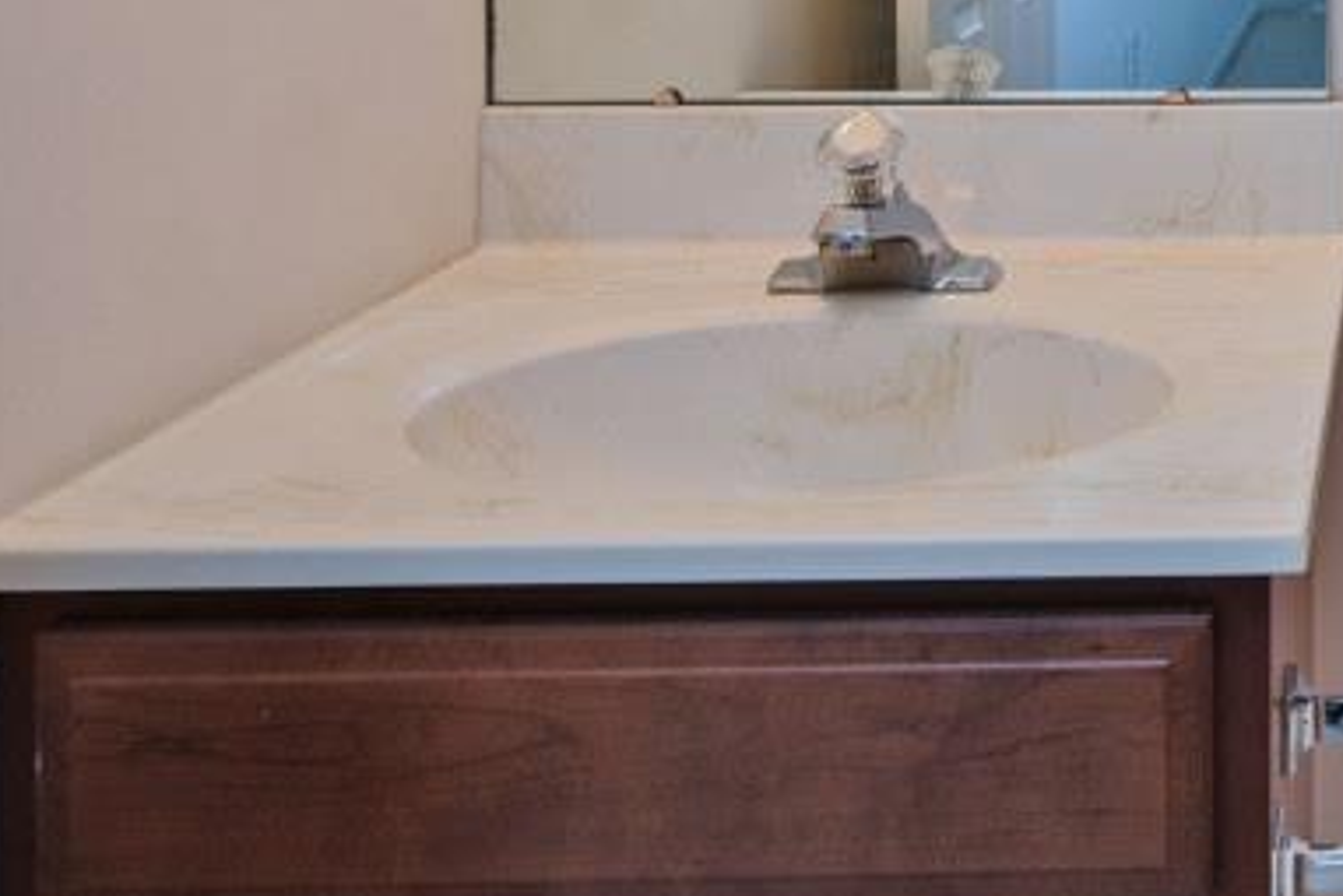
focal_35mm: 55
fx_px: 2052
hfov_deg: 31.9
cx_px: 1487
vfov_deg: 22.1
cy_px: -274
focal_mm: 14
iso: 200
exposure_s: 1/80
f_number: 4.5
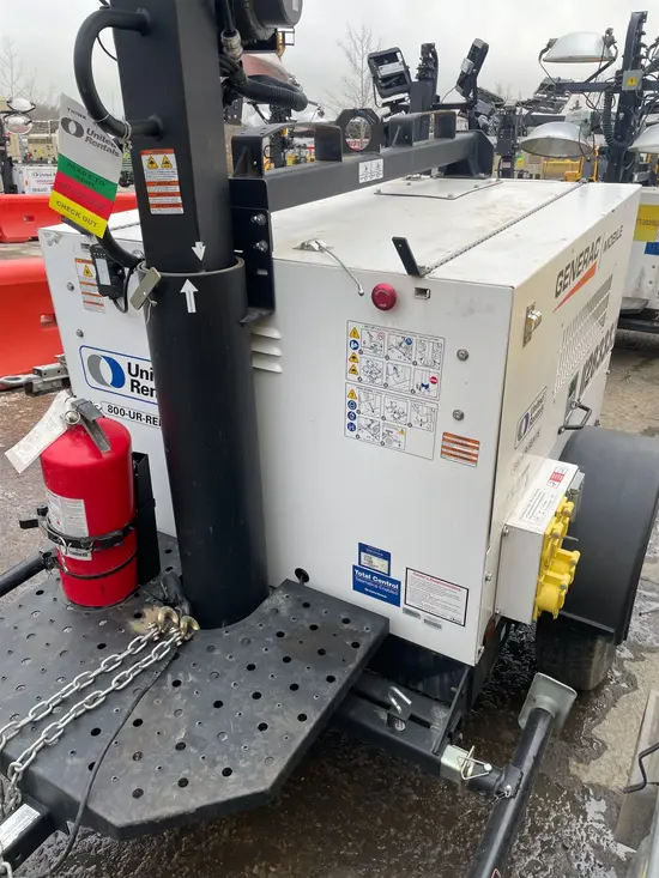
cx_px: 330
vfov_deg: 67.3
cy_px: 439
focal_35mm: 26
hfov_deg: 53.1
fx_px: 660
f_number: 1.6
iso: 32
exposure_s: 1/149
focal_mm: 4.2
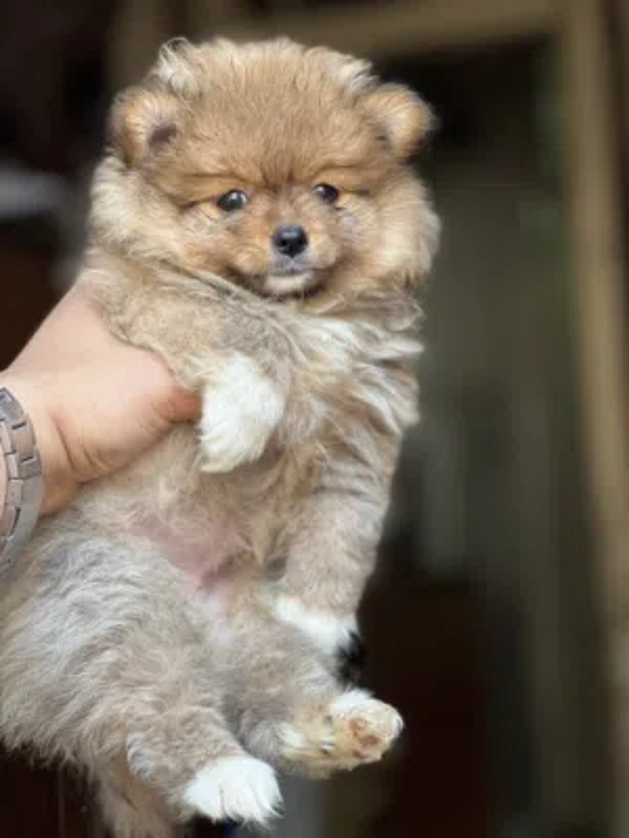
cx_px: 314
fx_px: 1866
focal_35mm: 77
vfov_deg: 25.3
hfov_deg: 19.1
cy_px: 419
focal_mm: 9
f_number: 2.8
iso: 250
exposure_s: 1/72
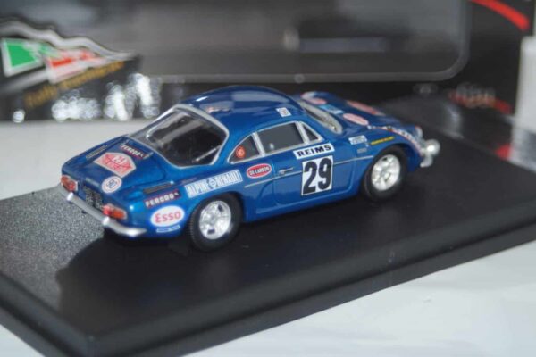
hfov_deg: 17.1
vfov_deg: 11.4
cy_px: 178
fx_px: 1787
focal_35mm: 120
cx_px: 268
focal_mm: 80
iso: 400
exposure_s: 1/80
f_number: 5.6
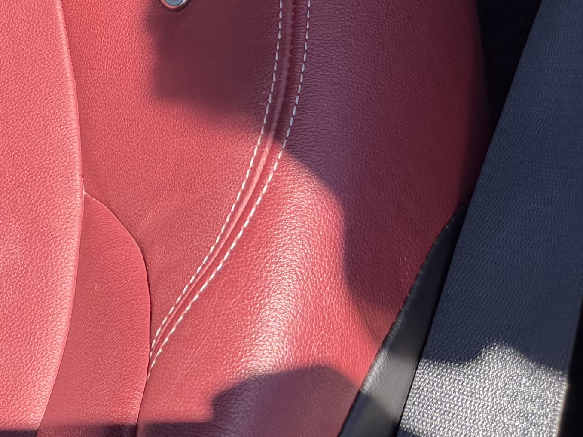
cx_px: -565
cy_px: 123
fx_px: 1701
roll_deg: -0.2
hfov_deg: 15.6
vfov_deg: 14.6
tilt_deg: -18.5
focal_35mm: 101
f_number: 1.78
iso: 80
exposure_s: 1/868
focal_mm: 6.76
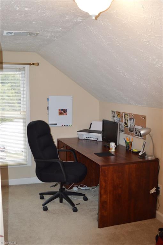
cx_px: 82
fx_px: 266
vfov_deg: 49.6
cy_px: 122
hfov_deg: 34.1
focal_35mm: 39
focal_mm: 26
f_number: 4.2
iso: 1000
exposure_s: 1/60
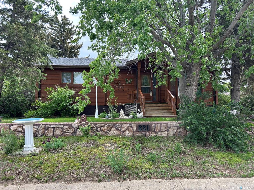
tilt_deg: +3.6
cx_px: 127
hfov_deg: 67.3
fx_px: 191
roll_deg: +0.0
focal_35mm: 26
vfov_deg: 53.1
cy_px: 95
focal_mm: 5.7
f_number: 1.5
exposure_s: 1/887
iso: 50
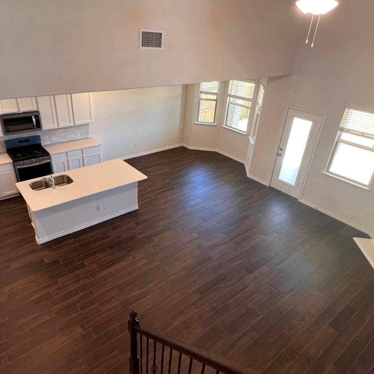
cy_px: 190
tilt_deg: -30.3
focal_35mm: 22
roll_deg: -2.7
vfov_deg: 69.6
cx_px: 168
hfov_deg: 69.4
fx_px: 269
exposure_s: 1/60
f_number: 1.8
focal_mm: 1.57
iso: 125
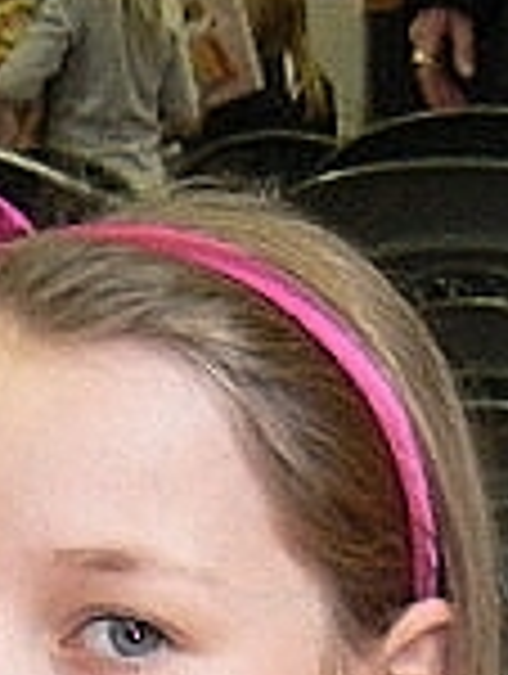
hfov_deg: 7.5
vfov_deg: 9.5
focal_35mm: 196
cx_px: -58
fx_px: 3824
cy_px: 1323
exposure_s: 1/30
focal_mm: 7.6
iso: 200
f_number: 2.8
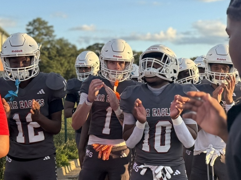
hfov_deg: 69.4
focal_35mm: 25
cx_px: 120
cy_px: 87
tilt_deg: -3.0
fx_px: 174
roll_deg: -1.2
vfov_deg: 54.9
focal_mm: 6.76
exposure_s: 1/992
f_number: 1.78
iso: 80
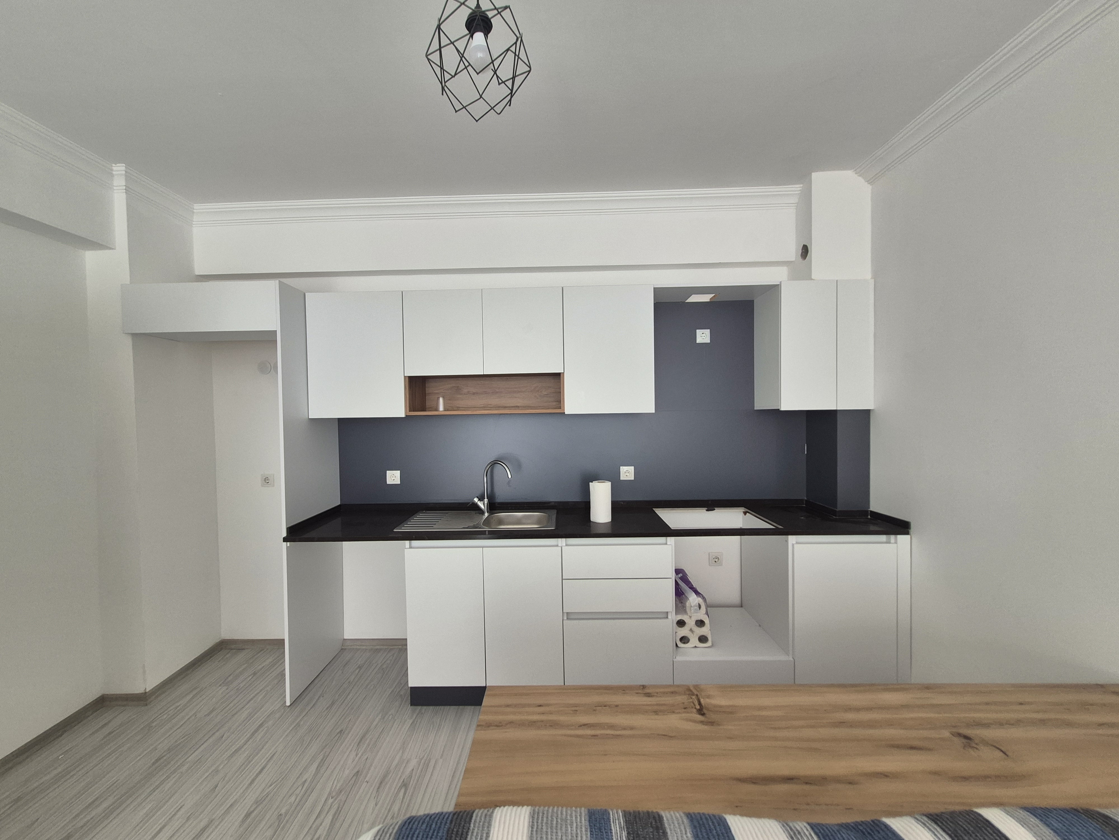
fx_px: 420
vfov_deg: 89.9
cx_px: 560
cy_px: 420
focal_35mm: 13
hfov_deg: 106.2
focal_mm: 1.74
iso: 80
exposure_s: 1/100
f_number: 2.2
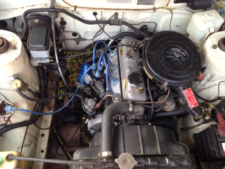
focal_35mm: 33
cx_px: 112
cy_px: 84
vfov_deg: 42.9
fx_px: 214
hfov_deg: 55.4
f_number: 2.4
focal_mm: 4.12
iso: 64
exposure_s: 1/40
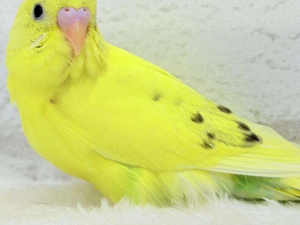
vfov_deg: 18.6
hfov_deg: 24.7
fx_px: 684
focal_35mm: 79
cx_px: 140
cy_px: 64
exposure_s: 1/100
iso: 64
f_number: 1.6
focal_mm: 5.96
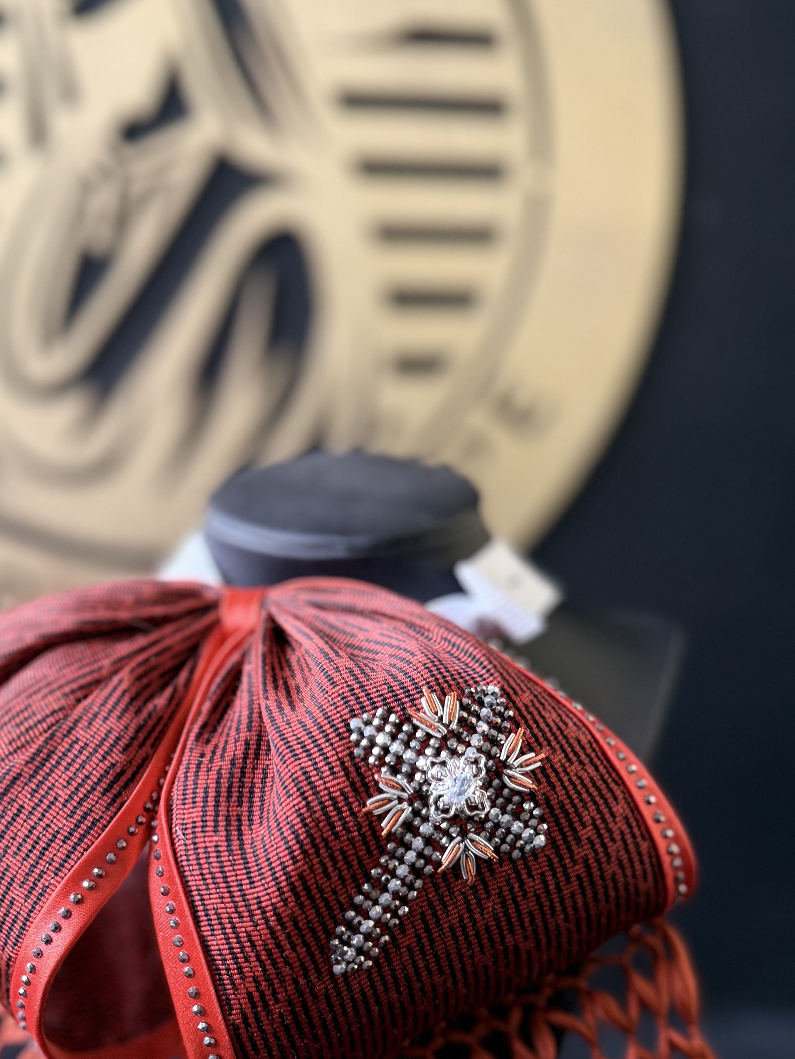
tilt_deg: -13.2
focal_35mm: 38
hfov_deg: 37.0
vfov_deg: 47.7
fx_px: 1164
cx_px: 214
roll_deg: -2.8
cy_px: 754
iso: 250
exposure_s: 1/60
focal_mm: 6.76
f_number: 1.78
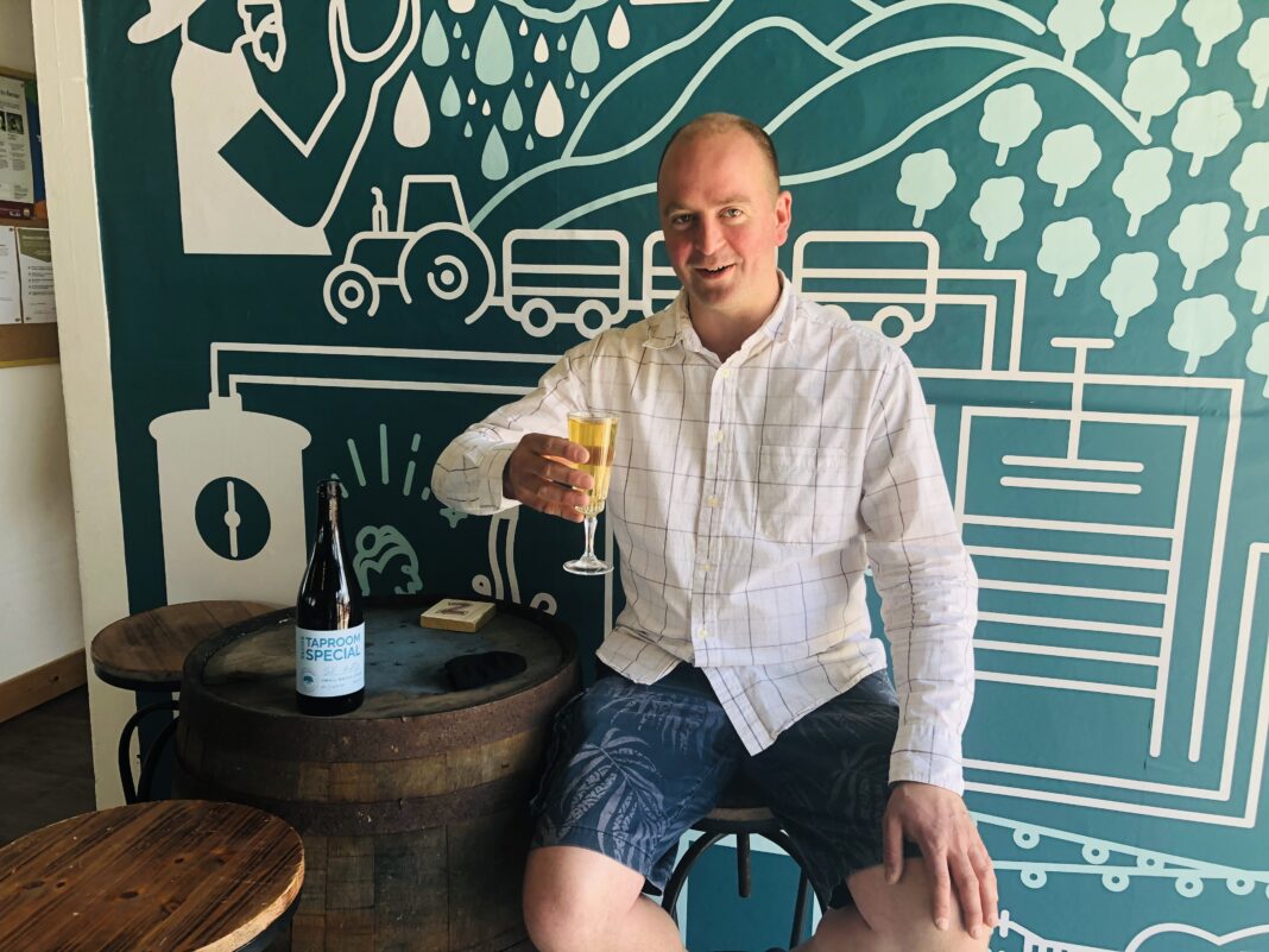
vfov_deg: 49.7
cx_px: 634
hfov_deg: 63.4
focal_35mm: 28
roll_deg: -0.9
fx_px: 1026
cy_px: 476
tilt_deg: -10.3
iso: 64
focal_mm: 3.99
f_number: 1.8
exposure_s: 1/120
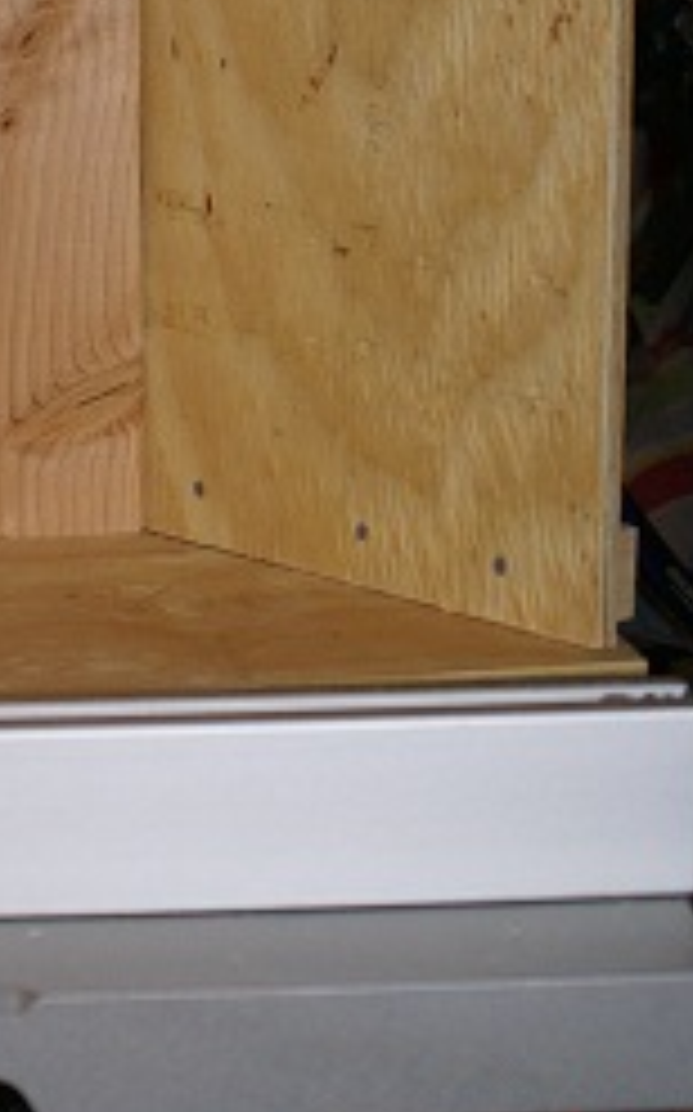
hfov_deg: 12.3
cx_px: -4
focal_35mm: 105
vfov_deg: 19.6
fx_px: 3178
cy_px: 198
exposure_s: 1/60
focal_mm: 35
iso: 400
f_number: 4.5
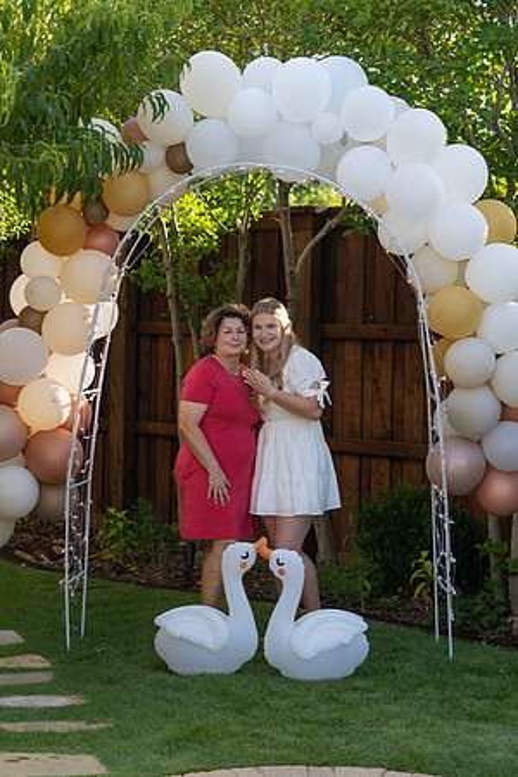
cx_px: 259
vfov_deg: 28.8
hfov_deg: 19.5
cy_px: 388
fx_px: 1511
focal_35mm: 70
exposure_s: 1/320
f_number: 3.5
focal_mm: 70
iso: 100
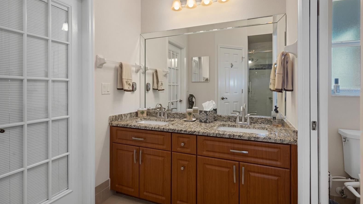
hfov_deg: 92.7
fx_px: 173
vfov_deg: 60.8
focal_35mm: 18
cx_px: 180
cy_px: 91
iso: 400
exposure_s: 1/6
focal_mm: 17
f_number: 8
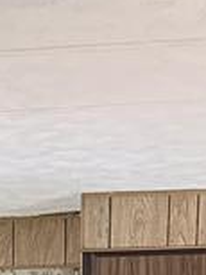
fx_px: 955
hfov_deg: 12.2
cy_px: 605
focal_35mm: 120
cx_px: 25
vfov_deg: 13.3
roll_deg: -0.1
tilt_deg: -10.7
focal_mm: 6.76
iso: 400
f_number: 1.78
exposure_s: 1/60
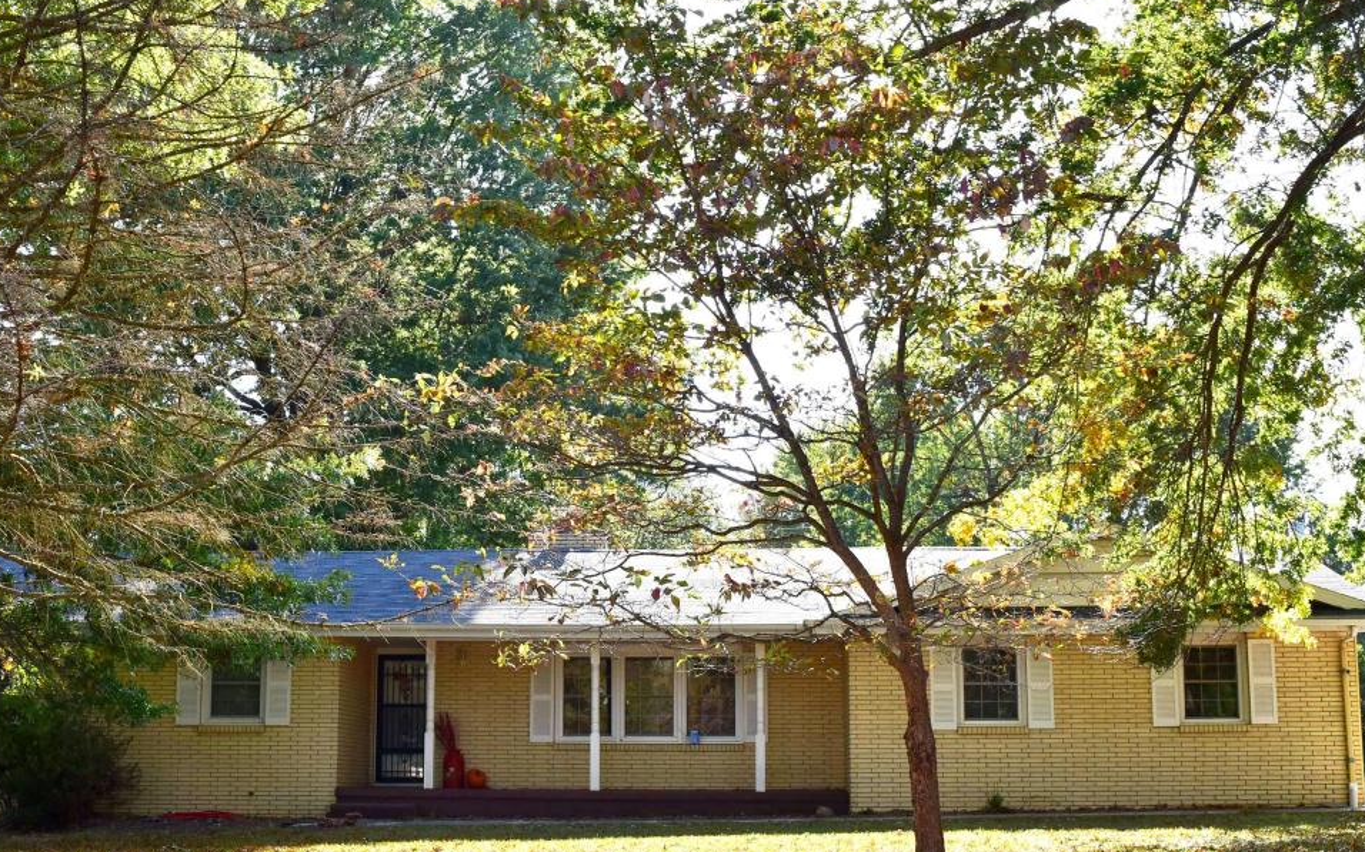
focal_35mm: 50
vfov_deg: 25.9
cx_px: 617
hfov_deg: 40.6
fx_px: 1845
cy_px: 529
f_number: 10
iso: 400
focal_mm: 27
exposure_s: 1/250
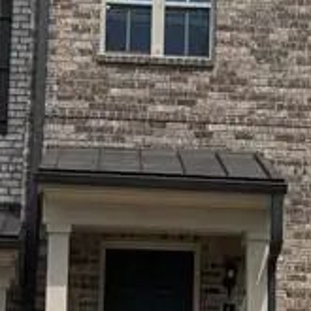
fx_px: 1454
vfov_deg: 12.2
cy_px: 58
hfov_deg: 12.2
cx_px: 166
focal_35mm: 143
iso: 50
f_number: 1.6
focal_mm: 5.96
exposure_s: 1/3937
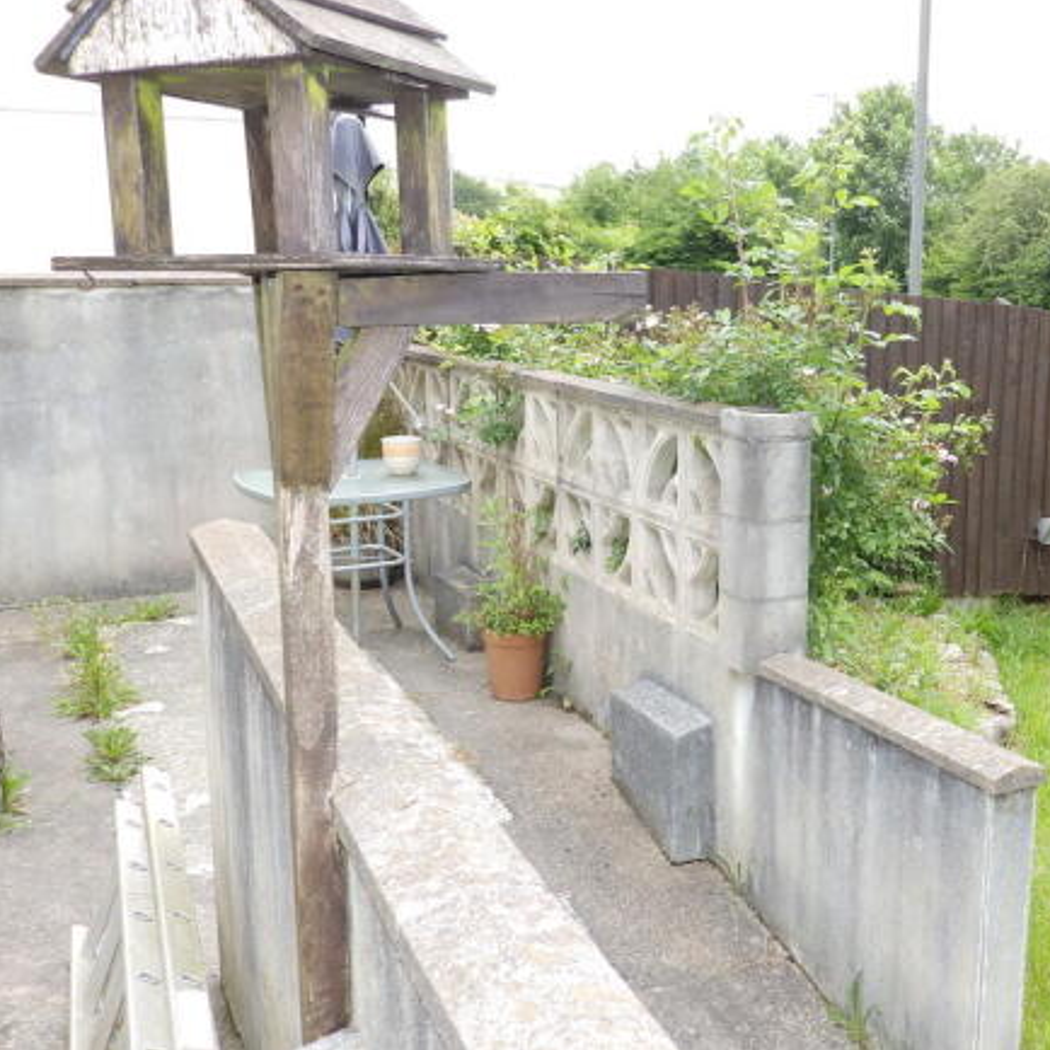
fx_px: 1304
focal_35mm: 38
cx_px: 698
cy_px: 524
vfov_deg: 43.9
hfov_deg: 43.3
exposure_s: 1/60
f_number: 3.7
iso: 80
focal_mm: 5.7
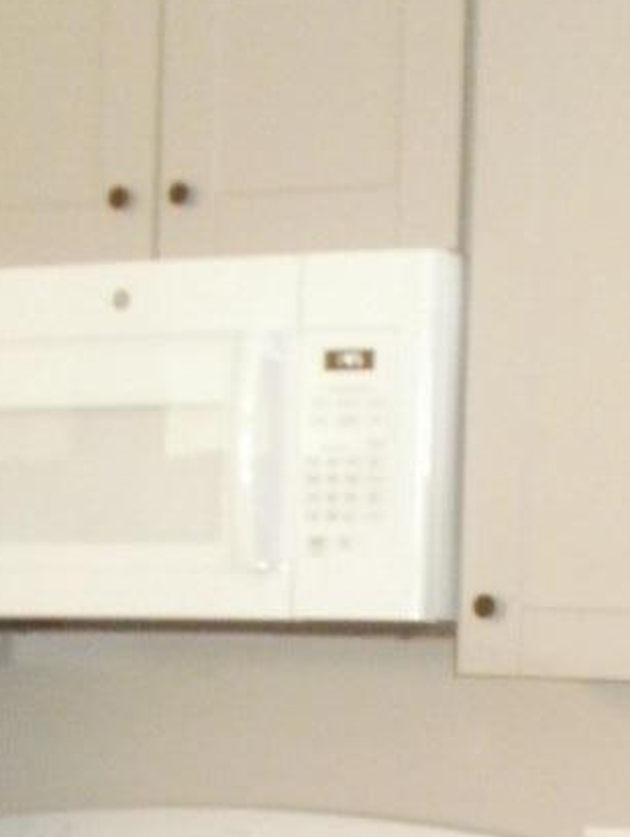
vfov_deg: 16.4
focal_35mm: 112
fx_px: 2714
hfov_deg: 13.2
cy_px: 1145
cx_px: 459
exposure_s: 1/40
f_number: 3.5
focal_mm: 6.3
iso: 800
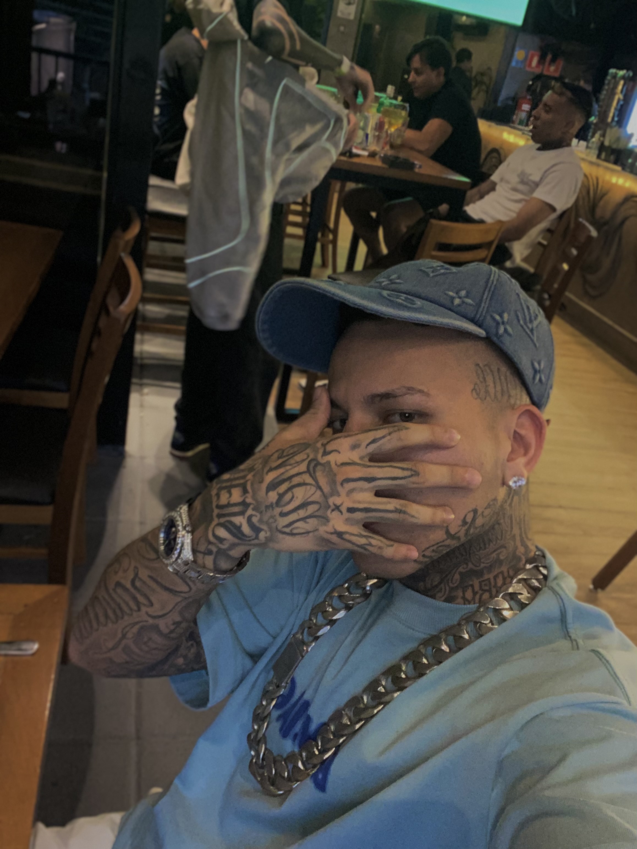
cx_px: 318
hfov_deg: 46.8
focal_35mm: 30
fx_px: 736
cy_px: 424
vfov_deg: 60.0
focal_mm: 2.71
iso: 200
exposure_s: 1/30
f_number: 2.2
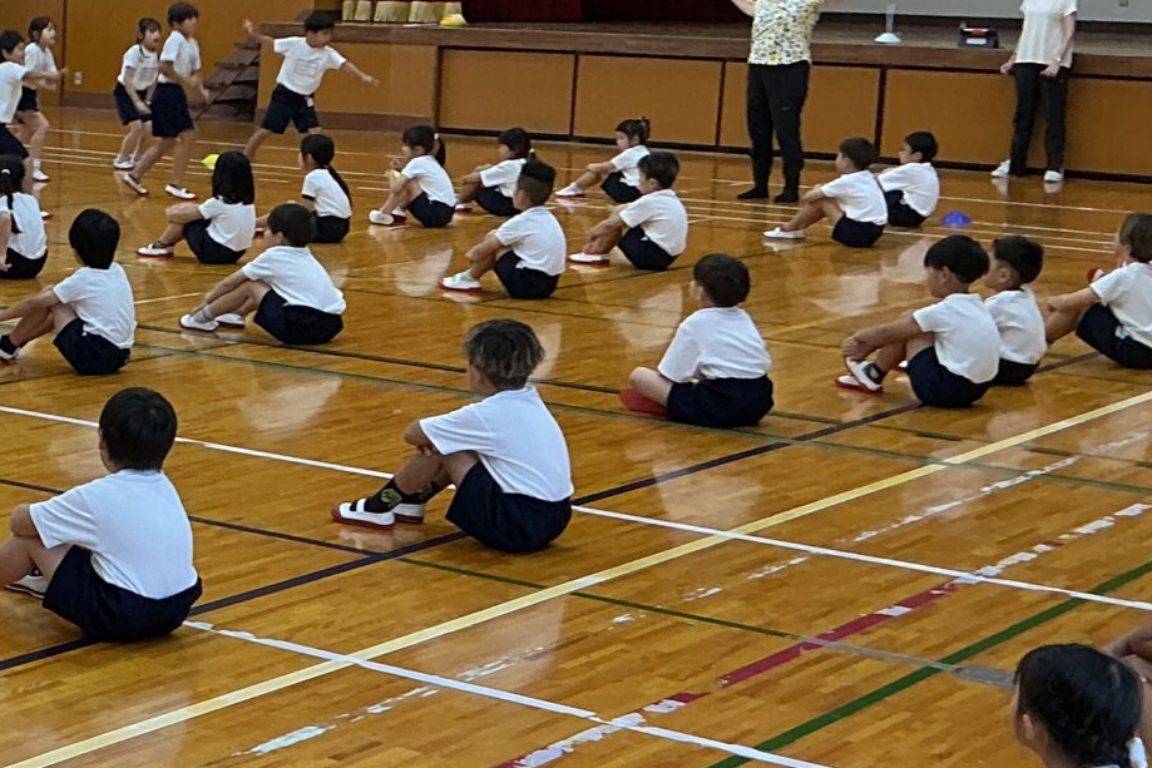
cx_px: -216
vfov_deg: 16.3
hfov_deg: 22.4
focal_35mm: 84
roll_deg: +0.3
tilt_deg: -8.7
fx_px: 2688
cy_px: 368
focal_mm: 3
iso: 50
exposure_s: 1/50
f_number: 1.8
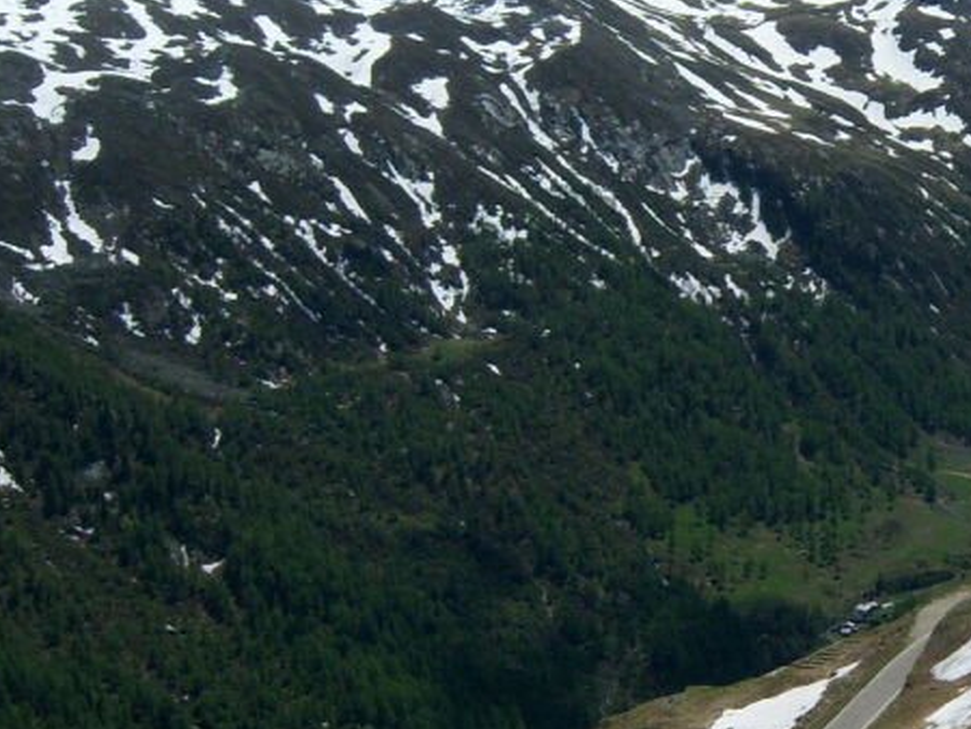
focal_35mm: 96
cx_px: 1068
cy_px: 397
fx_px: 2694
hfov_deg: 19.6
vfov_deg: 15.4
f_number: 4.8
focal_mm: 7.5
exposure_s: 1/1250
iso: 80
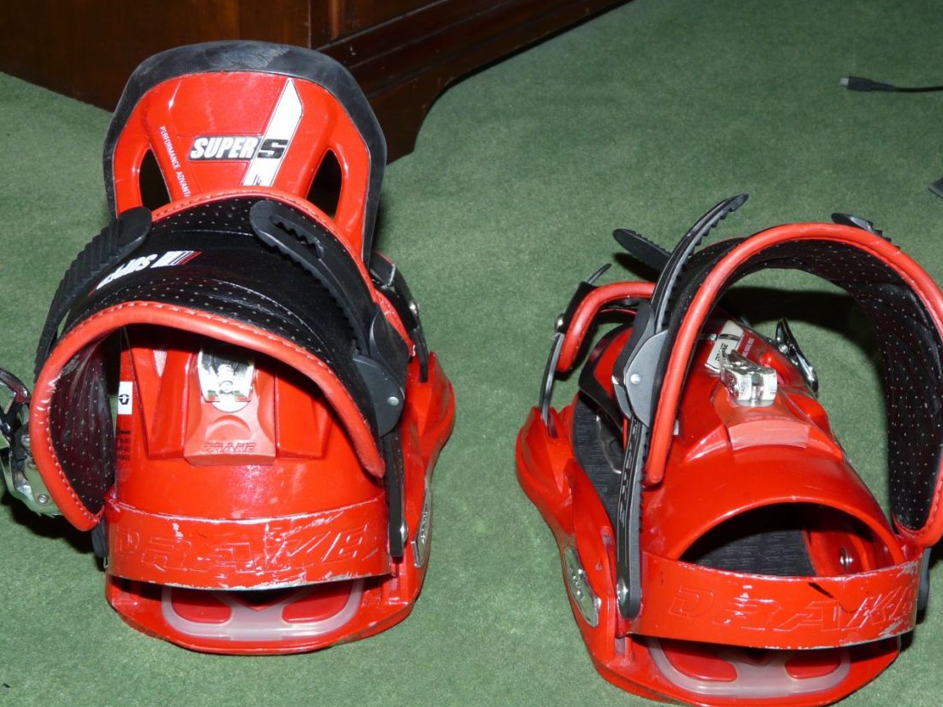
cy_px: 408
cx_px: 530
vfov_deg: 25.6
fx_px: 1553
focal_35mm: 57
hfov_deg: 33.7
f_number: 3.2
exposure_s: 1/40
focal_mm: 7.9
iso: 100
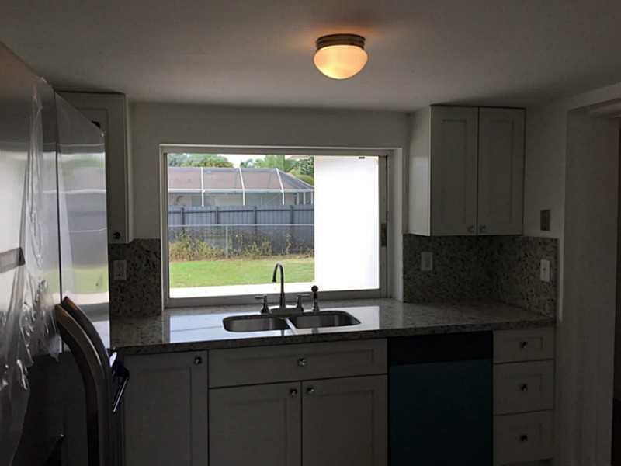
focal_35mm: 29
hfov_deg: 61.7
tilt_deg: -3.6
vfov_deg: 48.2
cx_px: 310
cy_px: 233
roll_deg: -0.4
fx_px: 520
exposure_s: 1/395
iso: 32
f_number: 2.2
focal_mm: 4.15
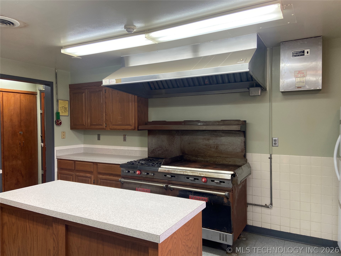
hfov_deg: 67.3
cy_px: 128
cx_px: 170
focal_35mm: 26
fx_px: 256
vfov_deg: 53.1
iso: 64
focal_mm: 4.25
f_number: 1.8
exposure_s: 1/60
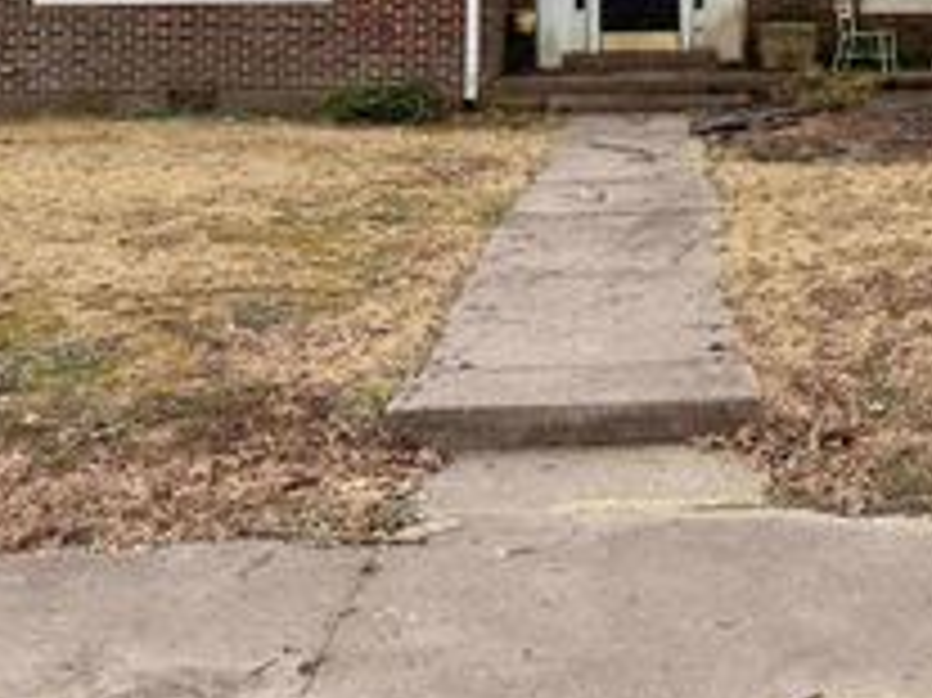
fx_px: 1561
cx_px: 725
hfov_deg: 32.5
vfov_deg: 23.2
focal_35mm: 58
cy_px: -128
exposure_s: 1/1585
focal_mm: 6.76
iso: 100
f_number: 1.78
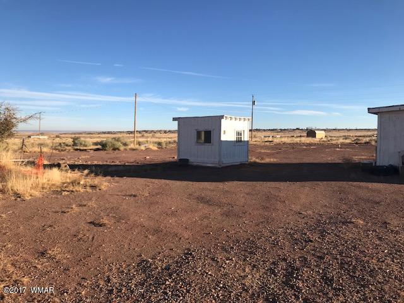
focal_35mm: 28
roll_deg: -0.5
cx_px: 202
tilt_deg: -3.2
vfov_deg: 49.7
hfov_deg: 63.4
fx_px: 327
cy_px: 152
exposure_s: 1/2083
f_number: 1.8
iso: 20
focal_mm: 3.99
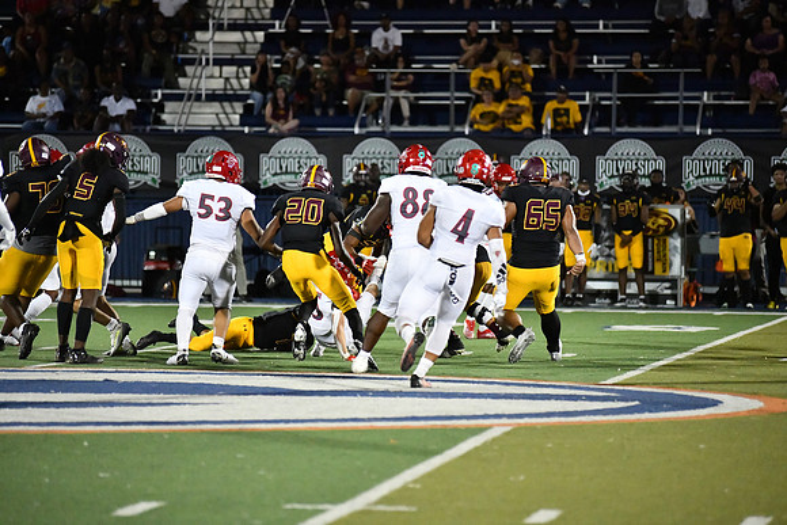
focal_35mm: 180
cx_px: 394
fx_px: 3936
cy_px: 262
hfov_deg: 11.4
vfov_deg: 7.6
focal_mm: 180
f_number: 2.8
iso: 12800
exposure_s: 1/3200
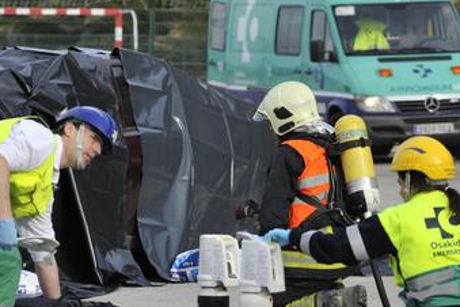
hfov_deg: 5.5
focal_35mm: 372
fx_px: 4753
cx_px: 273
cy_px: 157
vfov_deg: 3.7
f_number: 8
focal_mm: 180
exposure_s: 1/800
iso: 400
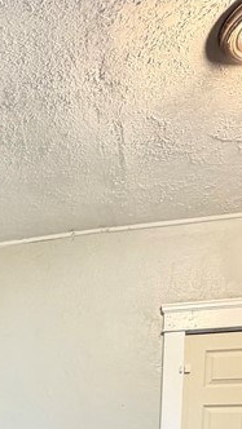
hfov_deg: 23.0
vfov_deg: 35.8
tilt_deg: -4.5
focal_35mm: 47
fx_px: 536
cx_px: -60
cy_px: 494
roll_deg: +1.0
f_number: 2.2
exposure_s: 1/60
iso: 320
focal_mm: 2.22
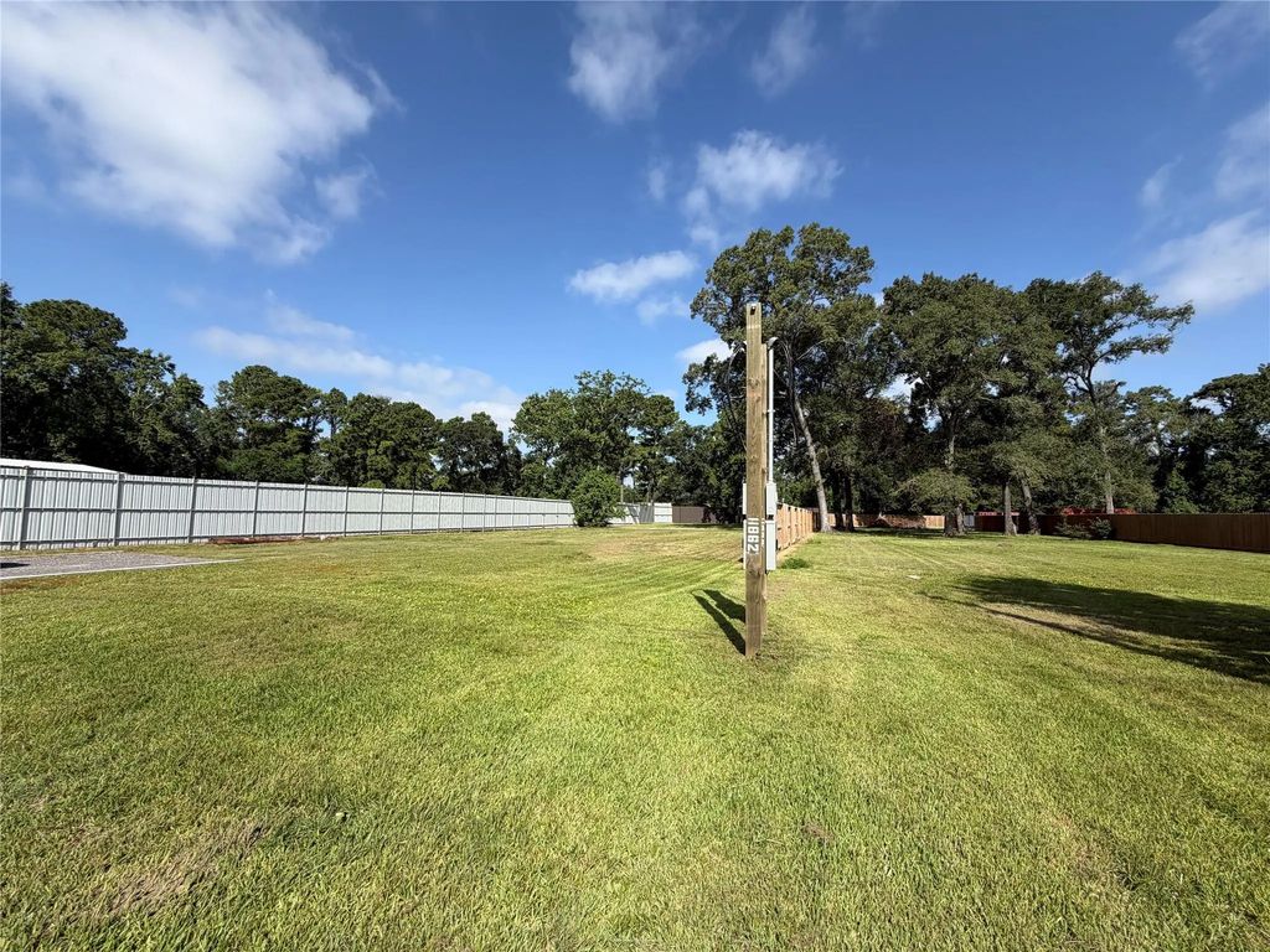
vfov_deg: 85.7
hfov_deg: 102.1
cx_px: 635
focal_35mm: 14
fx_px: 514
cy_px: 476
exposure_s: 1/770
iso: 20
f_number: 2.2
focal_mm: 2.22
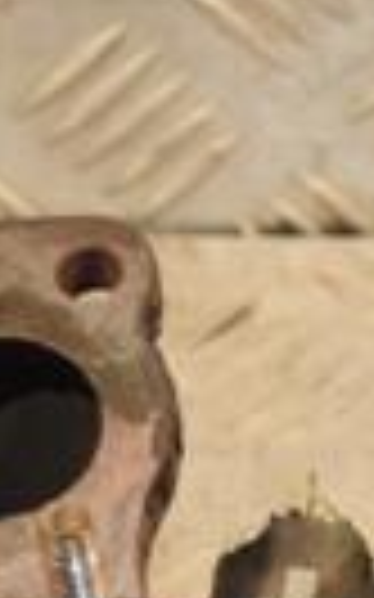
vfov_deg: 6.3
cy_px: 701
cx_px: 252
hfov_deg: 4.0
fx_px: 5388
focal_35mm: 330
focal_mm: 48
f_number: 4.8
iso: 800
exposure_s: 1/160
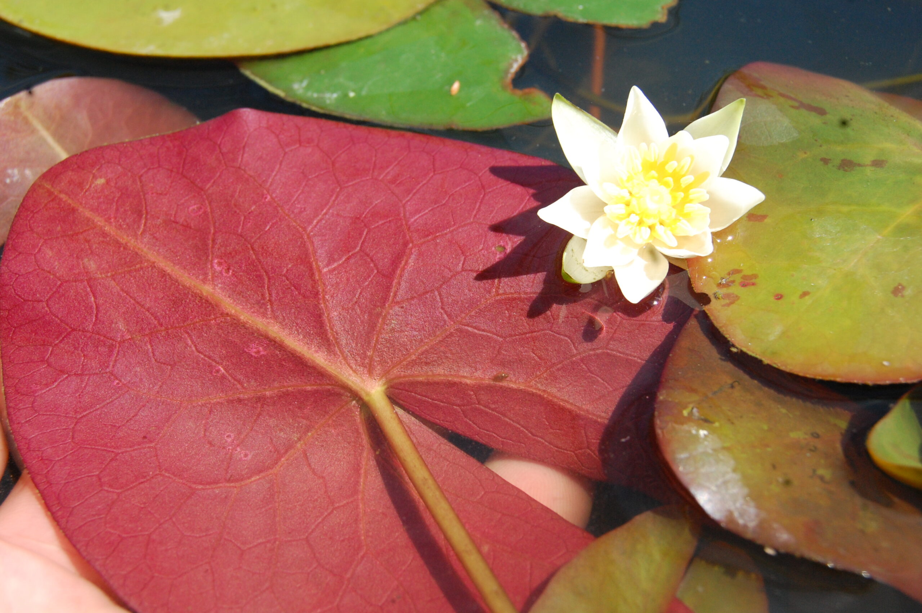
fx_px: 1535
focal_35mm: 60
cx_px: 461
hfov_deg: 33.4
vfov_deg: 22.6
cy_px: 306
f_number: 11
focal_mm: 40
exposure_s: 1/500
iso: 800
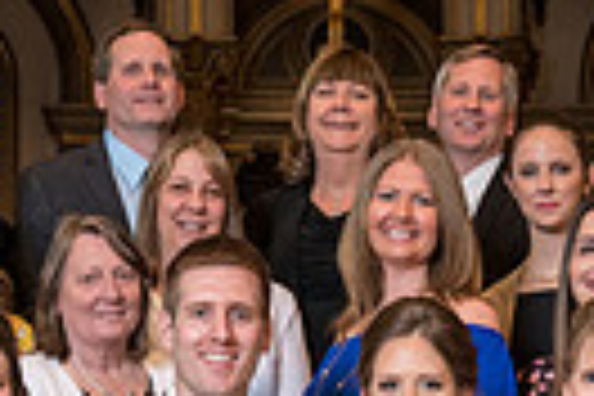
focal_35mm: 148
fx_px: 2442
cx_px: 366
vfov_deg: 9.0
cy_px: 623
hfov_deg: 13.9
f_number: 6.3
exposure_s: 1/100
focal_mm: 33
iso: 2000
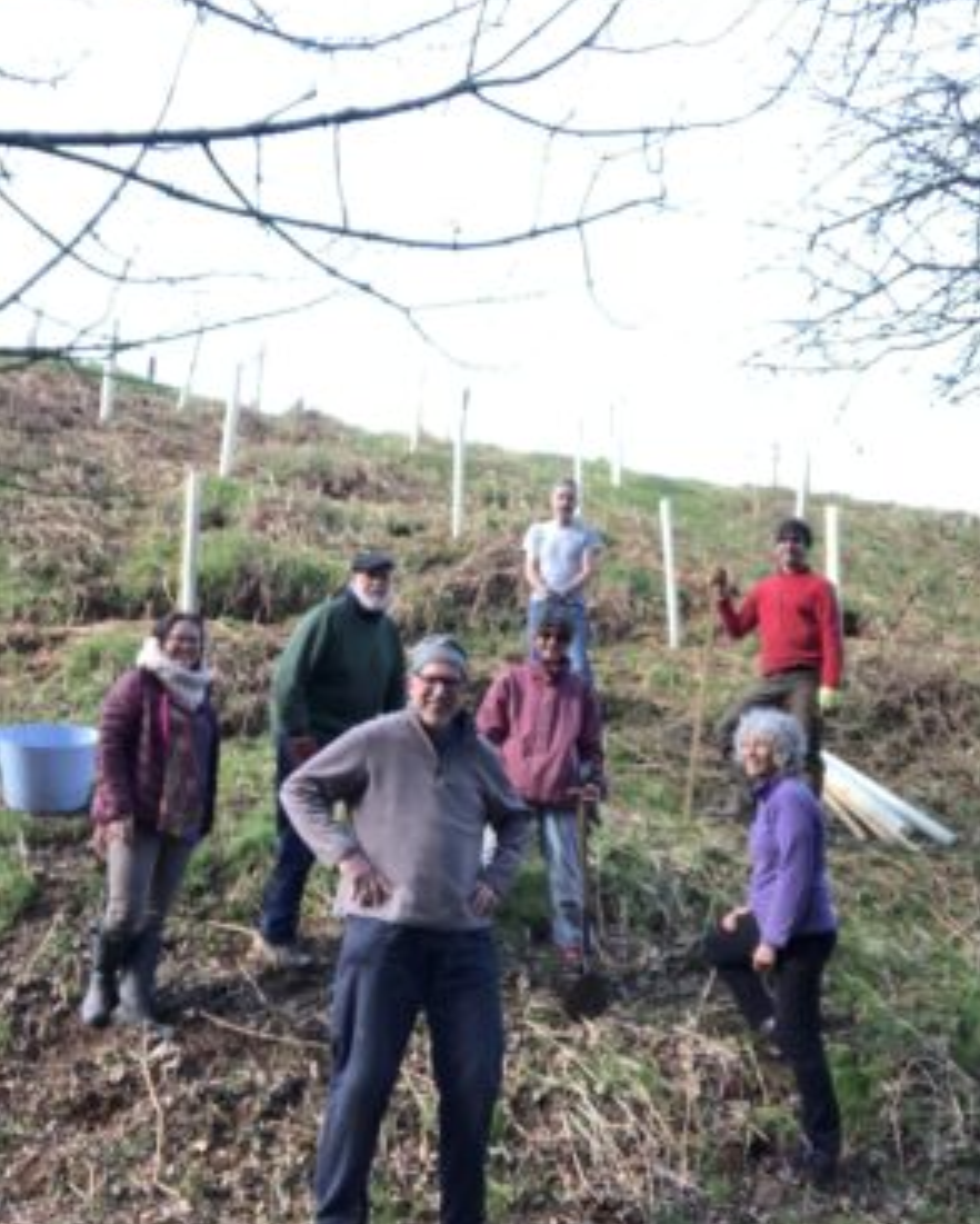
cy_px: 622
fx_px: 1232
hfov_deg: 43.4
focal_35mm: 34
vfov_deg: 52.8
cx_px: 497
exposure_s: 1/120
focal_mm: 2.87
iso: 32
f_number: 2.2
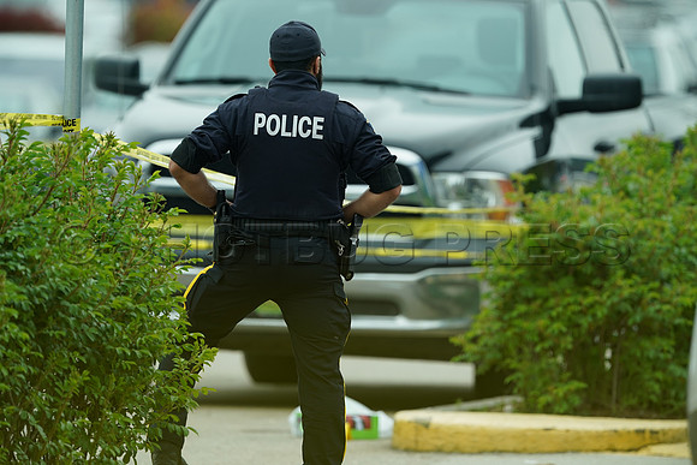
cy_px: 232
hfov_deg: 2.5
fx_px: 16266
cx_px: 348
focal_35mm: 840
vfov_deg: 1.6
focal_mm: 840
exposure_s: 1/320
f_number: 6.3
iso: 400
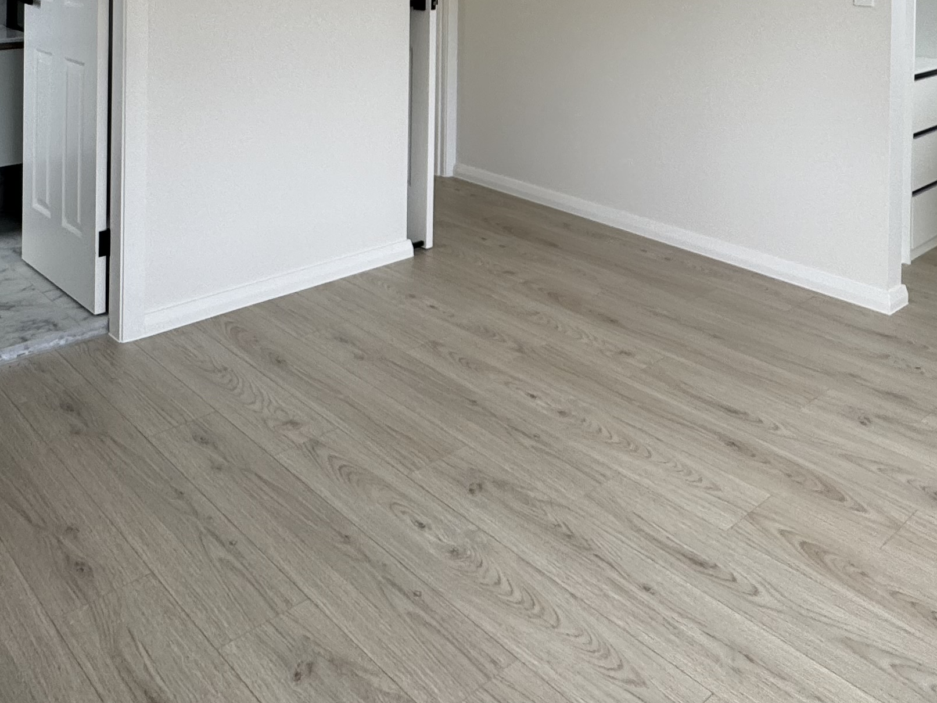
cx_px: 554
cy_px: -75
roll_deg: -0.9
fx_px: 947
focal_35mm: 35
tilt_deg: -0.2
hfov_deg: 52.3
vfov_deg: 34.9
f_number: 2.2
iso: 40
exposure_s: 1/260
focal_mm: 2.22
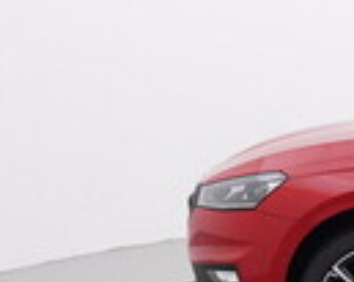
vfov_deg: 16.9
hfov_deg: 17.7
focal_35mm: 90
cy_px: 220
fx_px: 942
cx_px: 613
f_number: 5
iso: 200
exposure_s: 1/80
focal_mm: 15
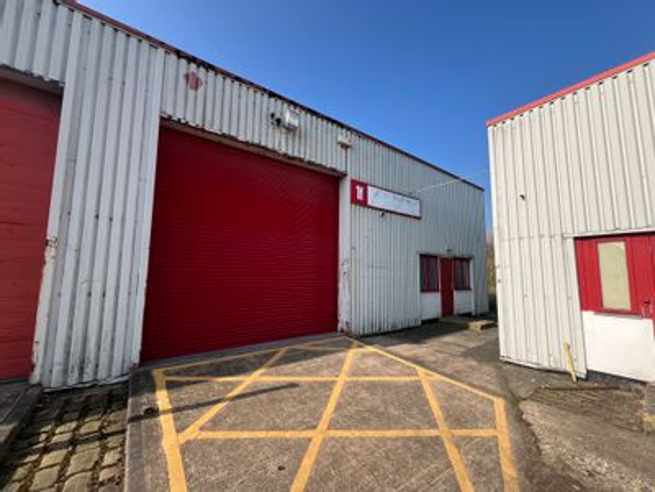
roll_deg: -0.1
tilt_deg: +5.4
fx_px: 246
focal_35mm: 13
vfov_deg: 89.9
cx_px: 328
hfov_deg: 106.2
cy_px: 246
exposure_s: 1/686
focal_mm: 1.57
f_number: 1.8
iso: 32
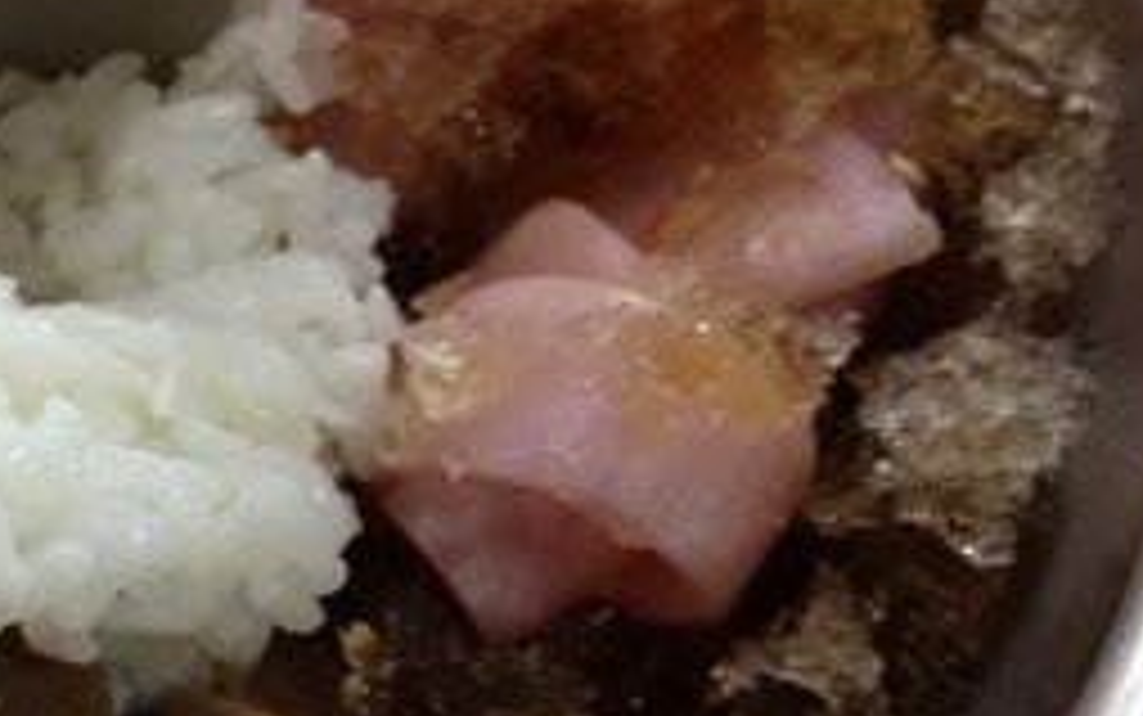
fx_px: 3646
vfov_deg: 11.2
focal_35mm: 117
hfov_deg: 16.9
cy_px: 356
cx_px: -315
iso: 125
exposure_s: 1/20
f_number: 2.4
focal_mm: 4.28
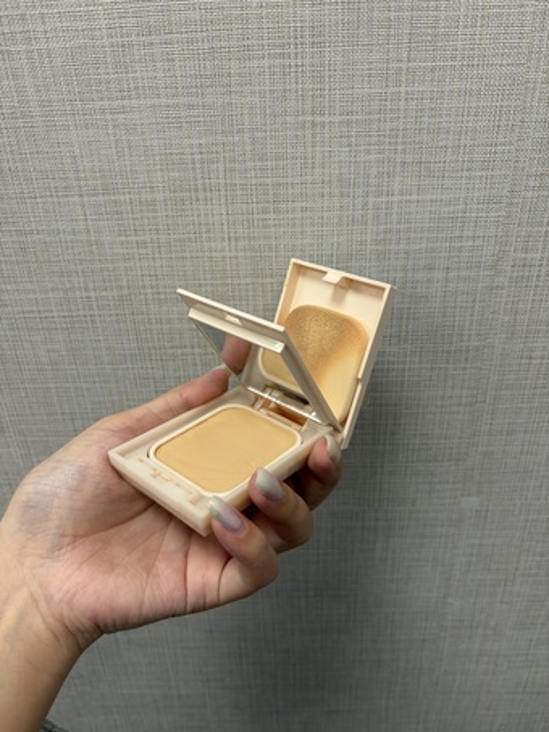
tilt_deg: -28.7
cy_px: 366
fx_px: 550
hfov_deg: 53.1
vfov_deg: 67.3
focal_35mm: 26
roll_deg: +2.3
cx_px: 274
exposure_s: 1/60
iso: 64
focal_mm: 5.96
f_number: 1.6
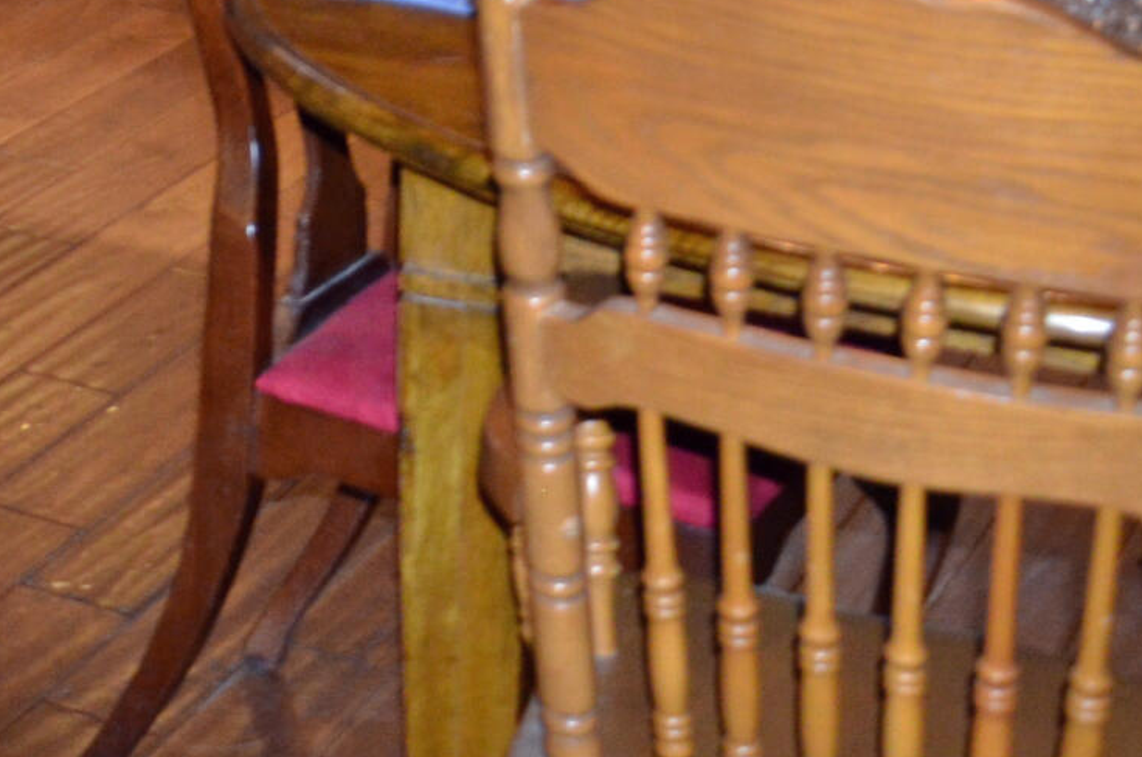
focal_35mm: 110
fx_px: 3483
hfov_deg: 16.9
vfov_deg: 11.3
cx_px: -557
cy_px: -728
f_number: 3.5
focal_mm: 18
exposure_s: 1/60
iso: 800
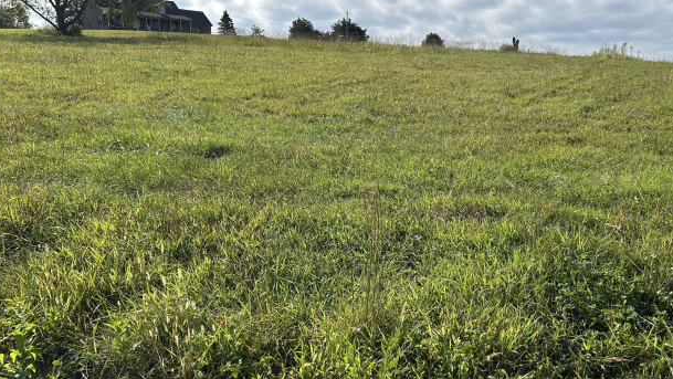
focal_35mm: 31
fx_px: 553
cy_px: 197
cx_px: 359
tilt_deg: -10.2
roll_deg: +0.0
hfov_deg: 62.5
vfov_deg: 37.8
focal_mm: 5.7
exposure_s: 1/3571
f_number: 1.5
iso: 50
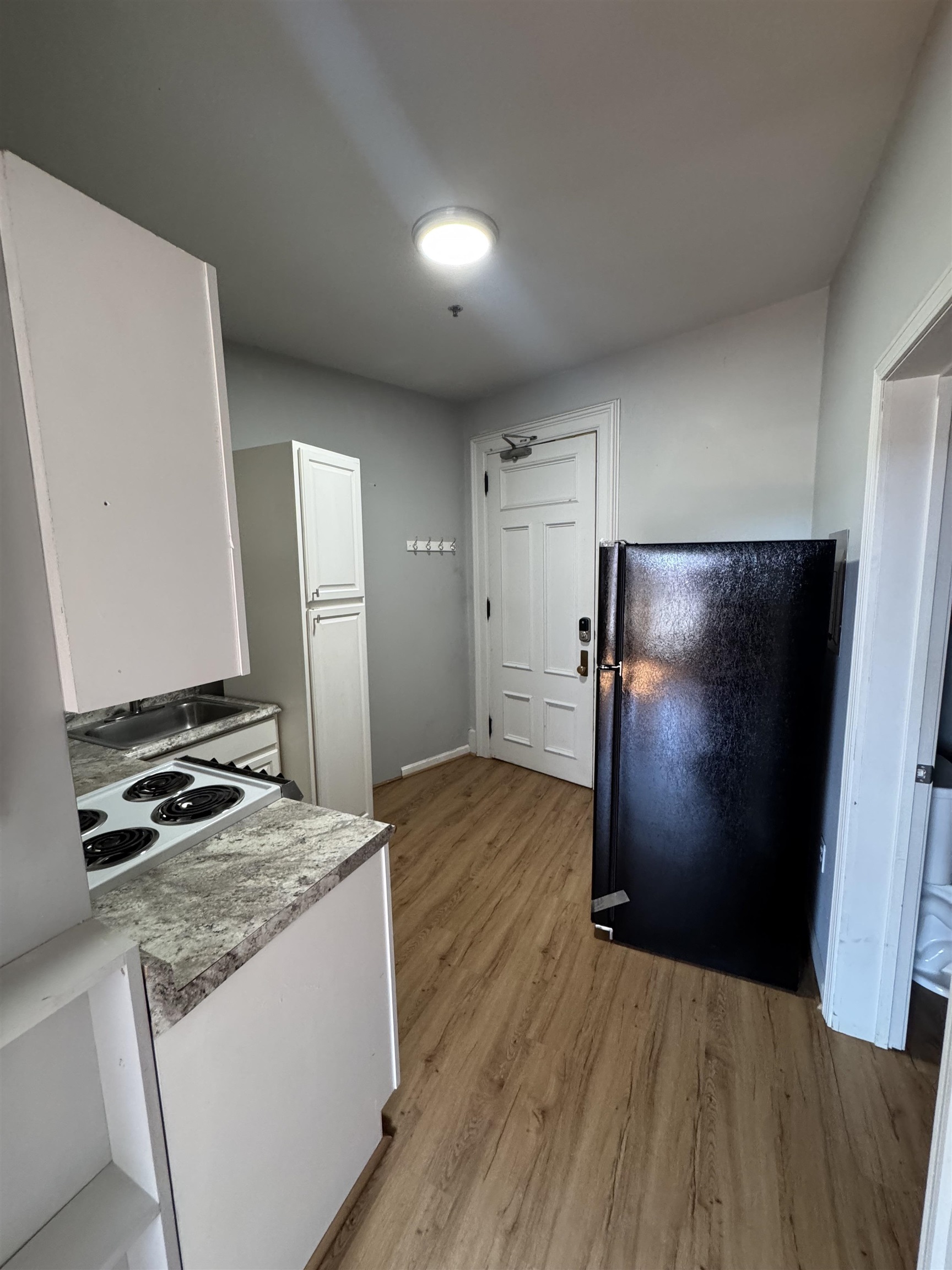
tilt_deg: -6.6
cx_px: 476
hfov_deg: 85.7
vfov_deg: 102.1
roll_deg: +0.7
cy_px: 635
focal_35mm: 14
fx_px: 513
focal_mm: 2.22
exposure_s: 1/60
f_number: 2.2
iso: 320
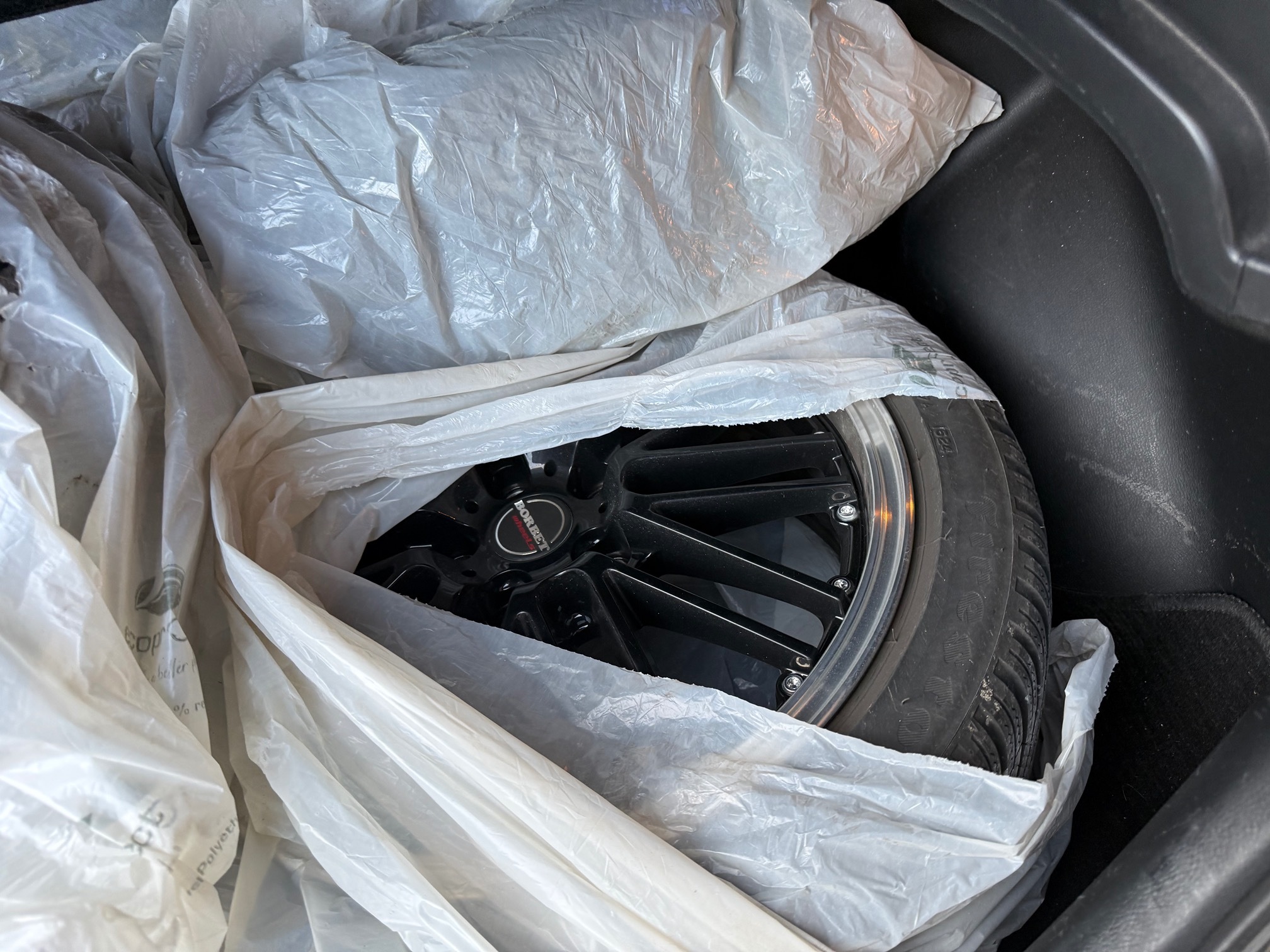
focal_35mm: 24
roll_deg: +15.1
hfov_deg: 71.6
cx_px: 635
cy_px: 476
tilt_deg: -42.8
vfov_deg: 56.8
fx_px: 881
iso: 160
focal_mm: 6.76
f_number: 1.78
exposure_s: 1/121
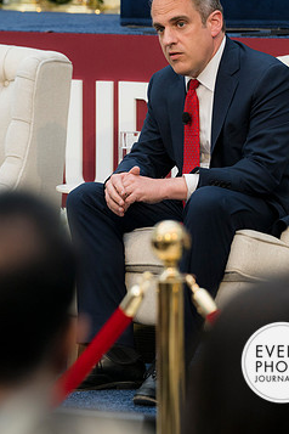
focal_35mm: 284
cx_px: 180
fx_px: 3420
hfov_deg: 4.8
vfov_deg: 7.3
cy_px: 168
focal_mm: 150
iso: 400
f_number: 4
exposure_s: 1/160
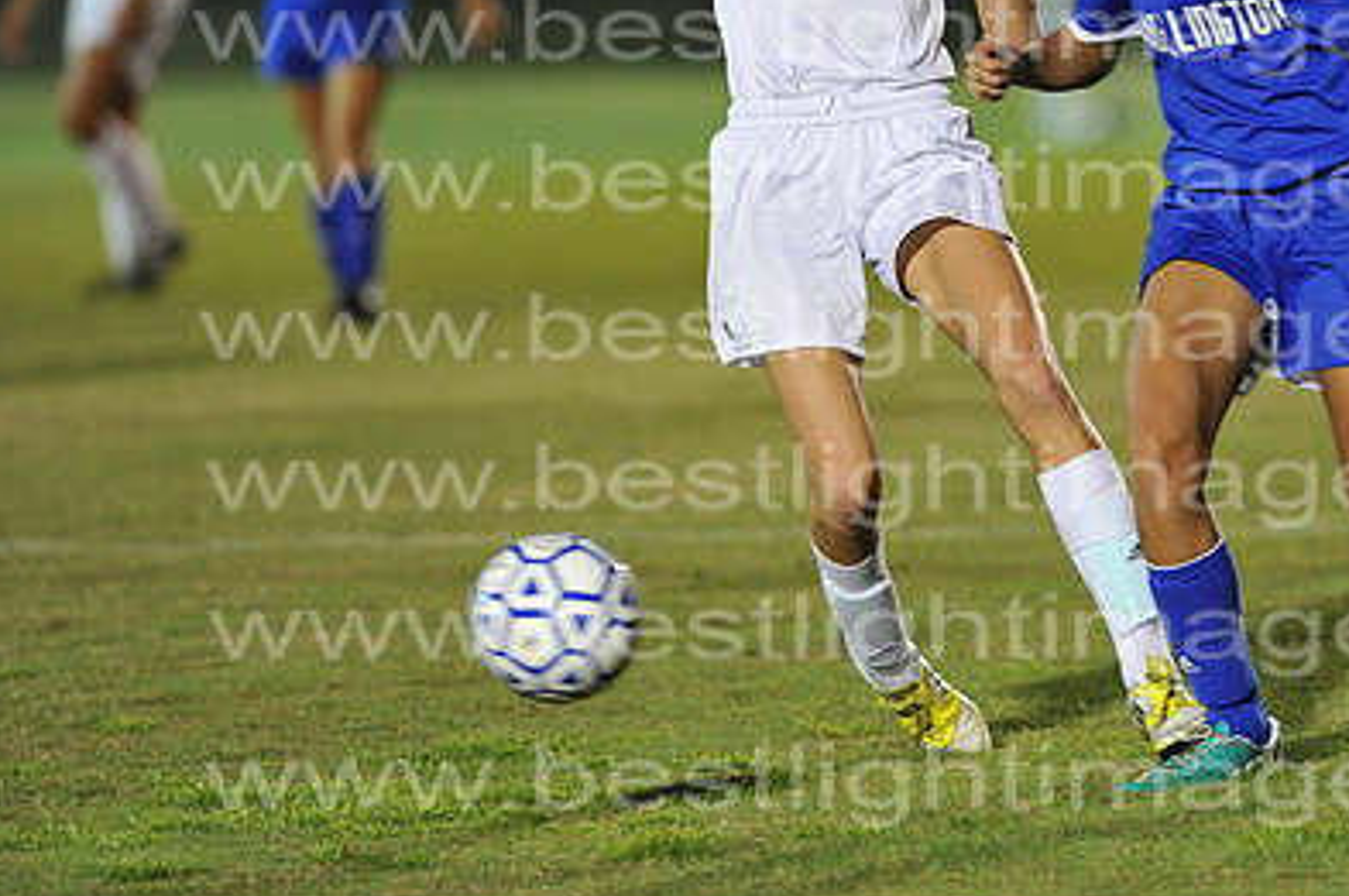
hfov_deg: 4.7
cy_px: 261
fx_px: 16579
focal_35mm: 443
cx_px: 982
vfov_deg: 3.1
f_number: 3.5
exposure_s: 1/500
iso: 5000
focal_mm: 300
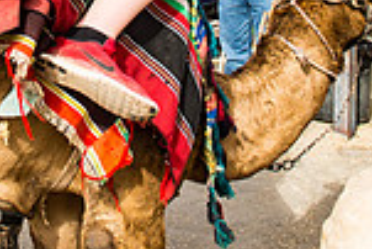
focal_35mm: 92
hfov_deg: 21.7
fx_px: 952
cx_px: 52
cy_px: -171
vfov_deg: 13.6
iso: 200
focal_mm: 24
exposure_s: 1/2500
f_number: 2.8
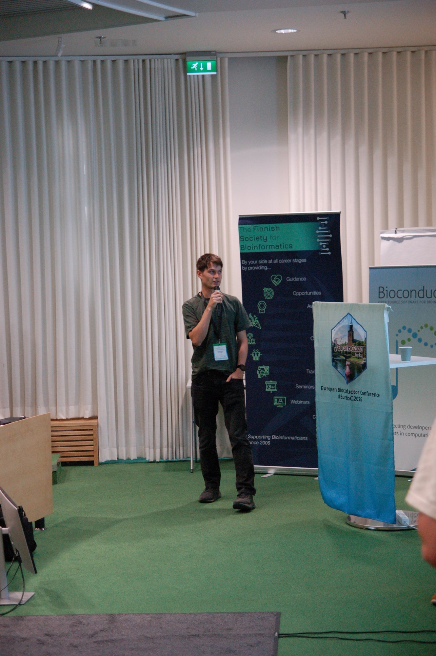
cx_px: 218
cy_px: 328
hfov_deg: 18.2
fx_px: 1365
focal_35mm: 75
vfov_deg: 27.0
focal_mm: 50
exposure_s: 1/125
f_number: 2.8
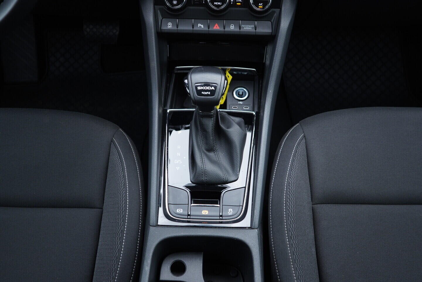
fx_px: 422
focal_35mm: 36
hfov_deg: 53.1
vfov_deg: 36.9
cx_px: 211
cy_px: 141
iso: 320
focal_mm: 24
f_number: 2.8
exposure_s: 1/40
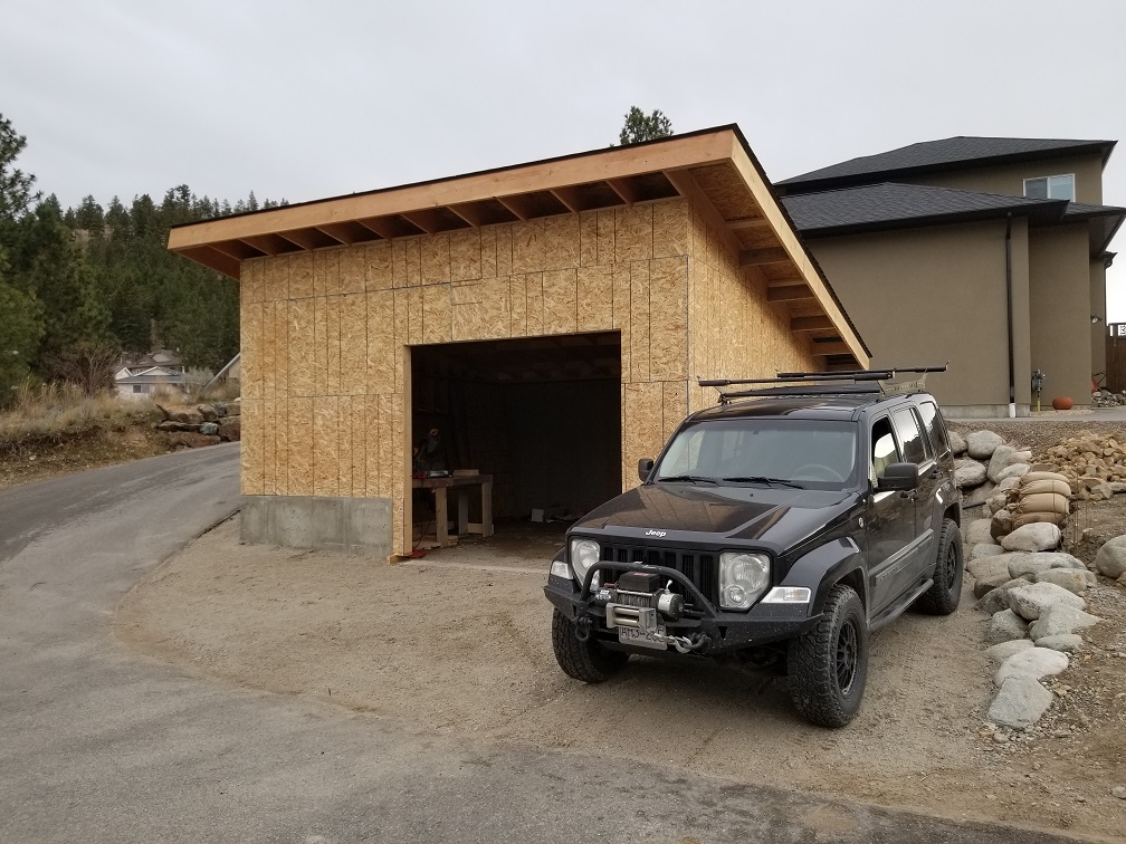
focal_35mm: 26
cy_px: 422
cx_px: 563
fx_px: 846
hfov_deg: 67.3
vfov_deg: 53.1
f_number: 1.7
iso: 50
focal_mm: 4.25
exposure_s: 1/133
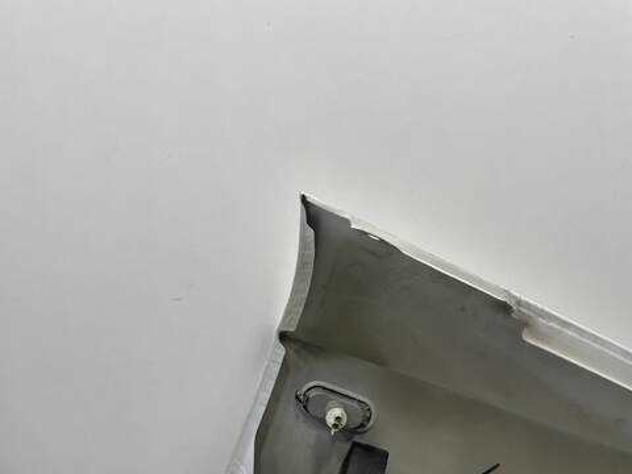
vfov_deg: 53.1
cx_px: 316
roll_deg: +3.3
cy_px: 237
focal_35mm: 26
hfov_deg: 67.3
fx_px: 475
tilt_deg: -12.1
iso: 100
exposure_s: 1/100
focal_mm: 4.2
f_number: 1.6
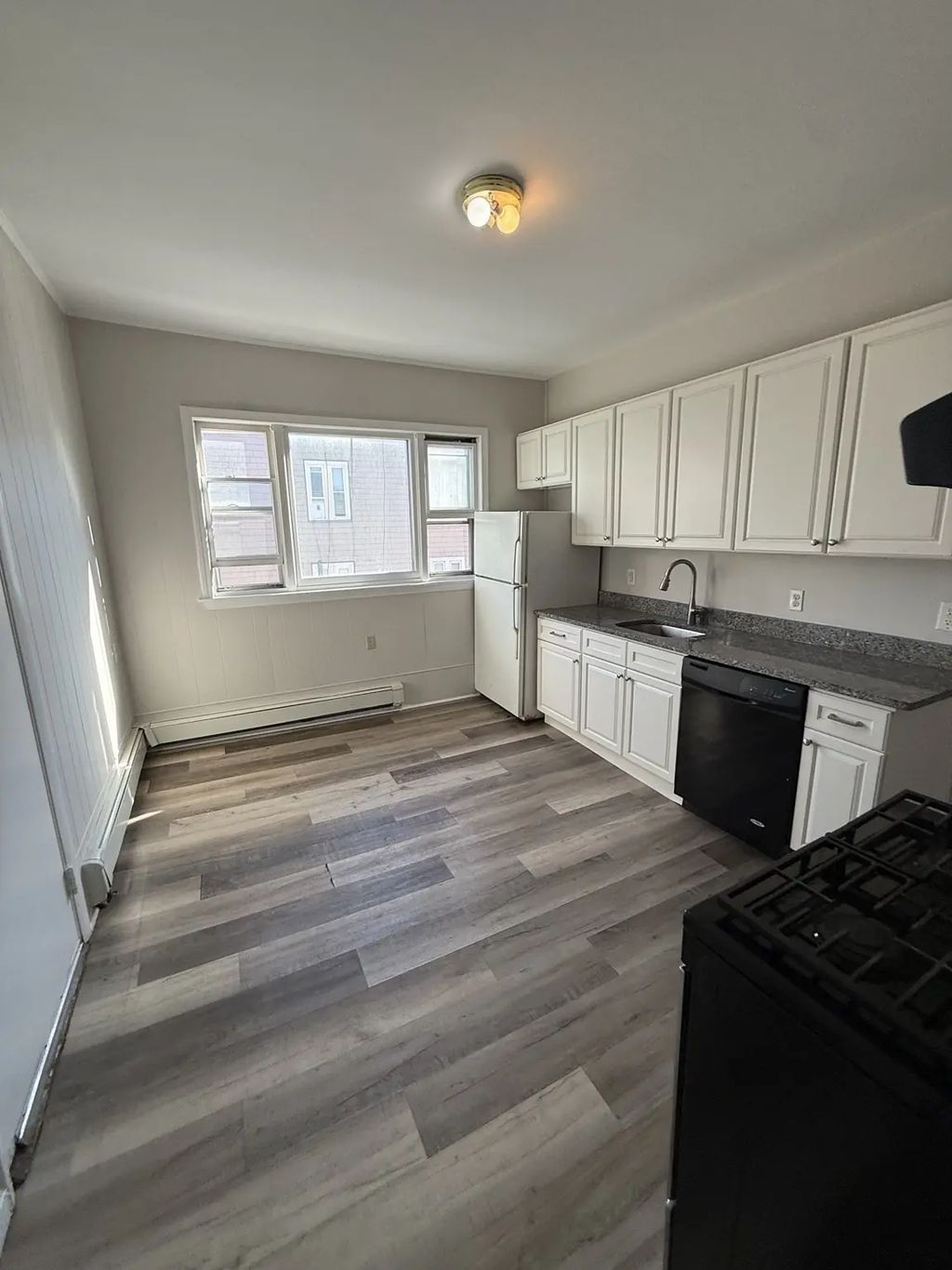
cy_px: 635
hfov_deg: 85.7
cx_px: 476
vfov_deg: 102.1
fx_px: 513
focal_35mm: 14
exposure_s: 1/148
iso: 64
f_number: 2.2
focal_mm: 2.22
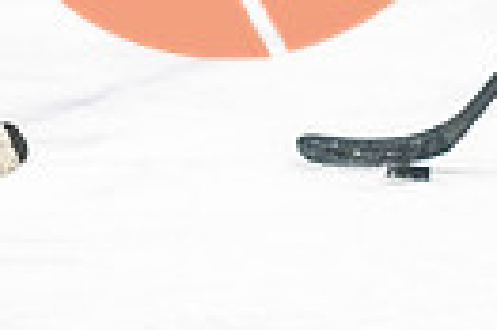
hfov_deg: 3.2
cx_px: 914
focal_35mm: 638
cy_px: -96
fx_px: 8797
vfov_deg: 2.1
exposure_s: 1/640
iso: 1600
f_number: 2.8
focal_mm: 122
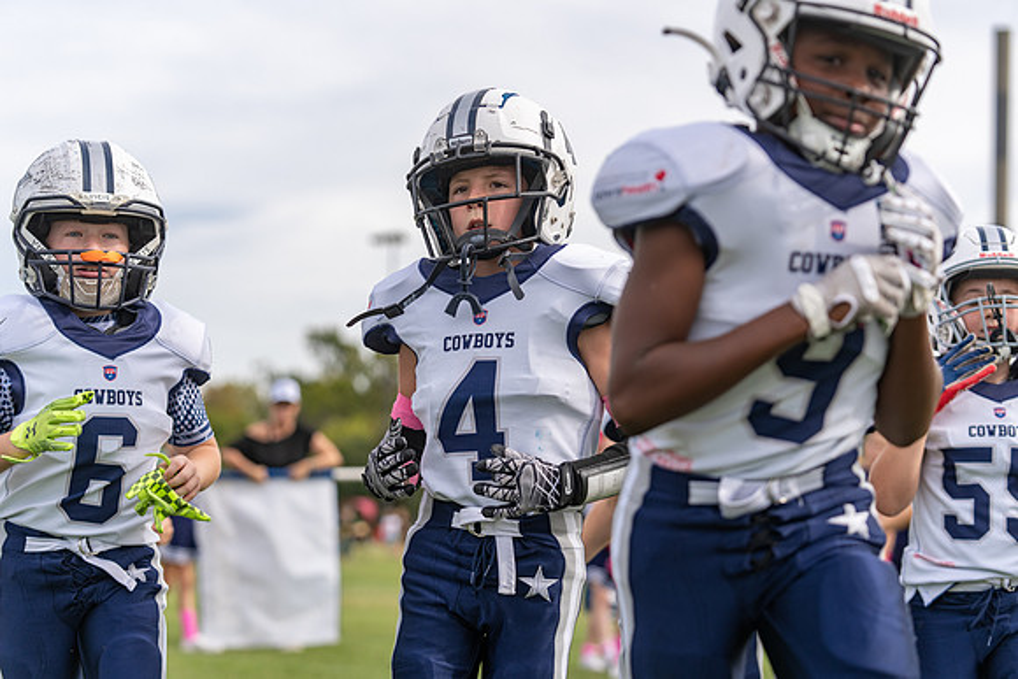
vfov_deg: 14.7
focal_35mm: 93
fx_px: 2630
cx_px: 509
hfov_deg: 21.9
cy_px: 340
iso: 250
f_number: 3.5
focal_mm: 93
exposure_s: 1/1600
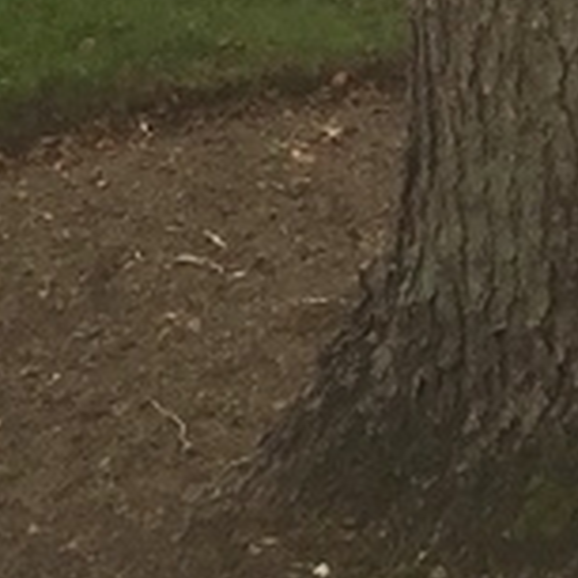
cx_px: 903
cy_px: -1020
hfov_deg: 7.1
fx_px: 4572
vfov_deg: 6.7
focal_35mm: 242
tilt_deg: -7.9
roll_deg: -1.5
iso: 32
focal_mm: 4.15
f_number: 2.2
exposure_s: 1/507
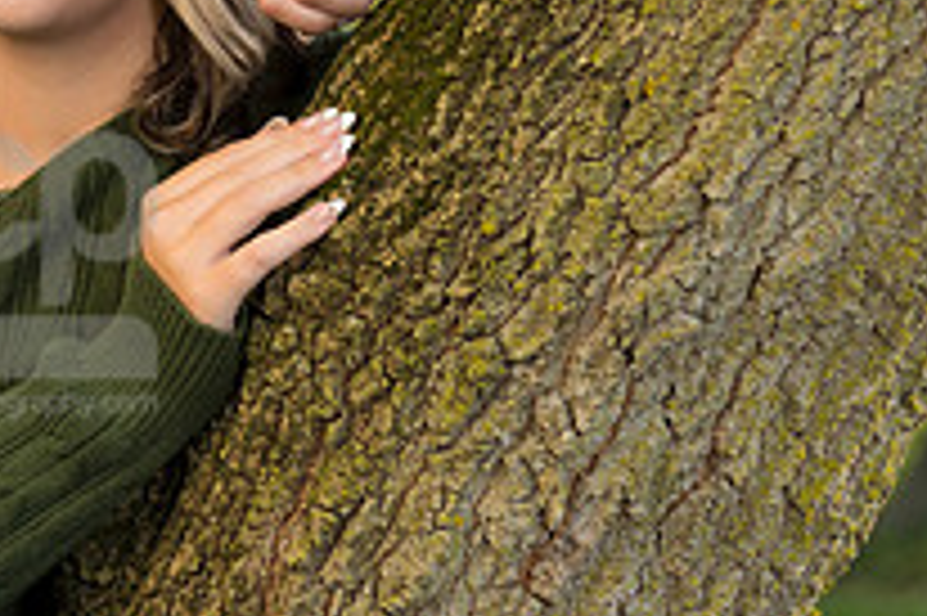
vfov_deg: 4.4
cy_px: 138
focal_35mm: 314
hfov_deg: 6.5
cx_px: -18
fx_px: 8079
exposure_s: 1/250
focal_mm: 95
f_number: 4.5
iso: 250
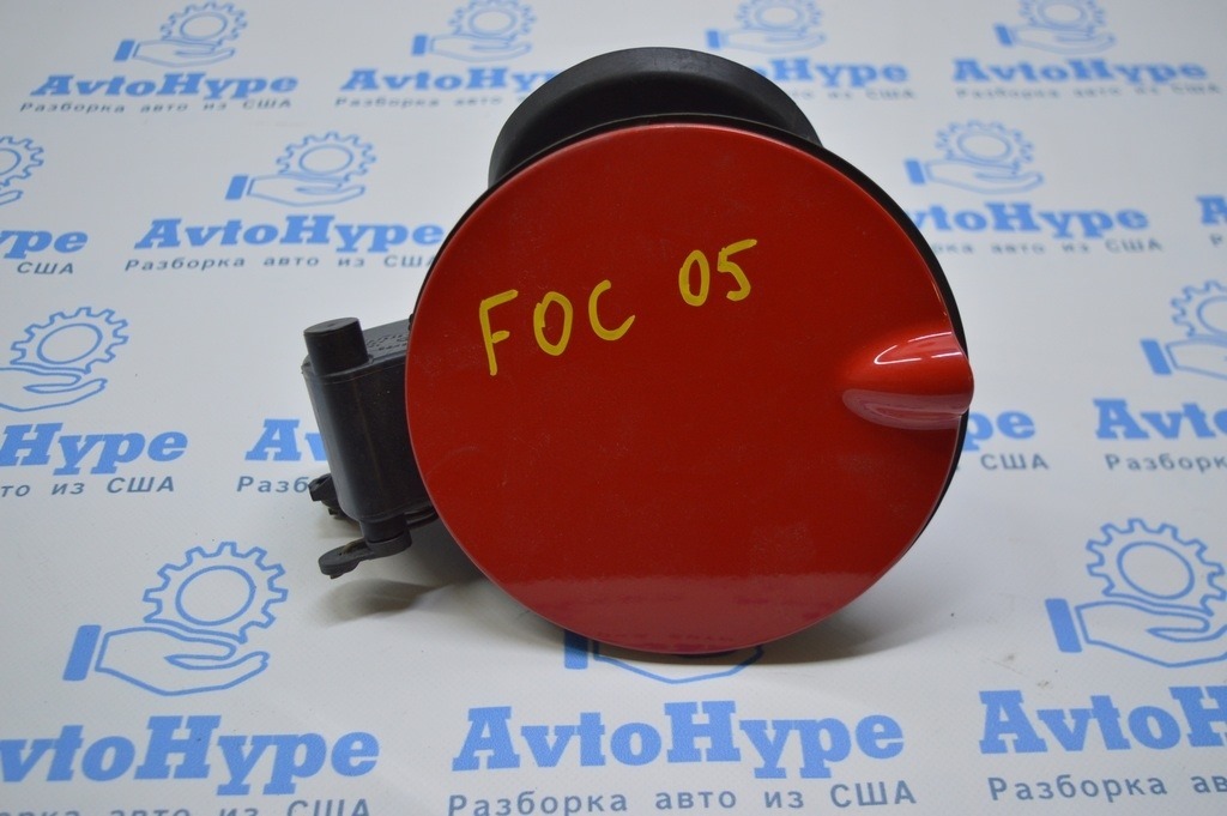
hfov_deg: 49.6
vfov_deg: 34.2
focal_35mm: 39
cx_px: 614
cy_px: 408
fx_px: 1328
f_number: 4
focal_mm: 26
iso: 400
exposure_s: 1/100
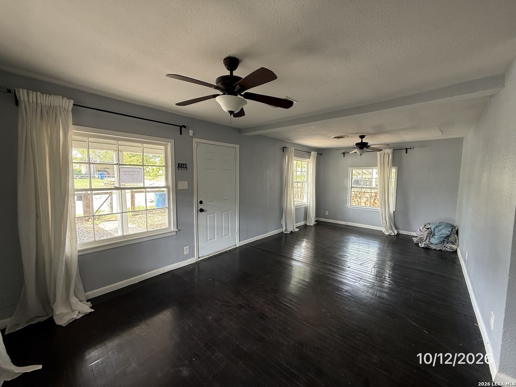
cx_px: 258
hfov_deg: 102.1
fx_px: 209
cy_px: 194
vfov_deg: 85.7
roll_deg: -0.4
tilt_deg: -4.7
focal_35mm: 14
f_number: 2.2
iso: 125
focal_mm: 2.22
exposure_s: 1/99
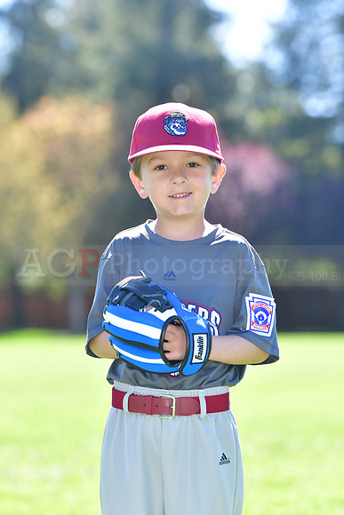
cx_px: 172
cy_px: 258
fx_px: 2793
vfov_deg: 10.5
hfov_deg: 7.0
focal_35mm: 195
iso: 400
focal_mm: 130
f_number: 4.5
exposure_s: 1/800
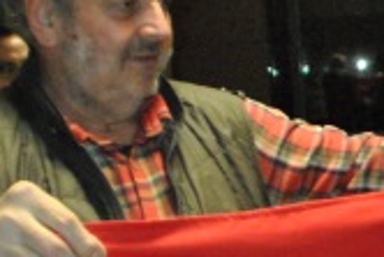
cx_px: 509
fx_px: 1388
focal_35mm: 130
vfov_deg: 10.6
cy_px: 155
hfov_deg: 15.0
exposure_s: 1/100
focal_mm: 18
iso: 1600
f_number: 3.5
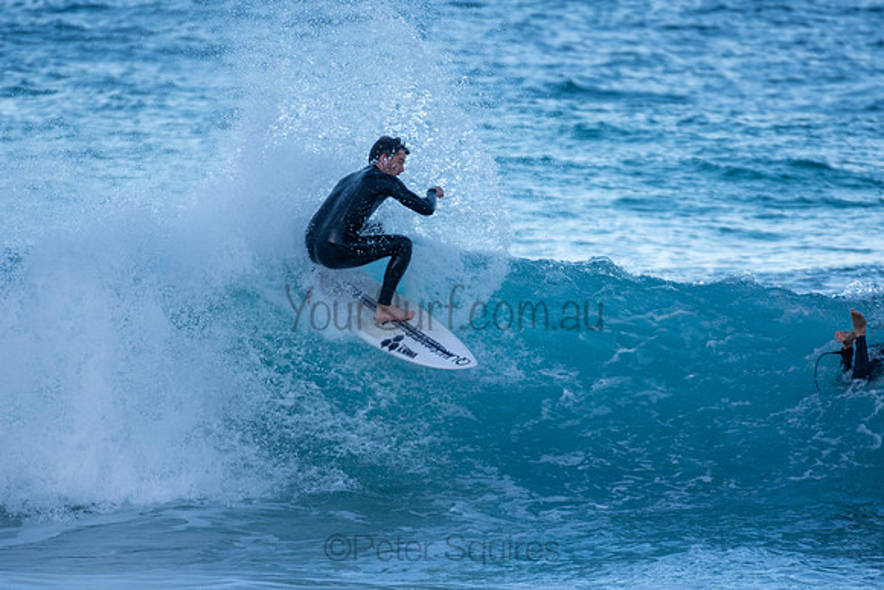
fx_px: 18420
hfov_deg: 2.7
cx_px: 442
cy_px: 295
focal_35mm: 750
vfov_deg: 1.8
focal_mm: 500
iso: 250
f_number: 5.6
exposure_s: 1/640
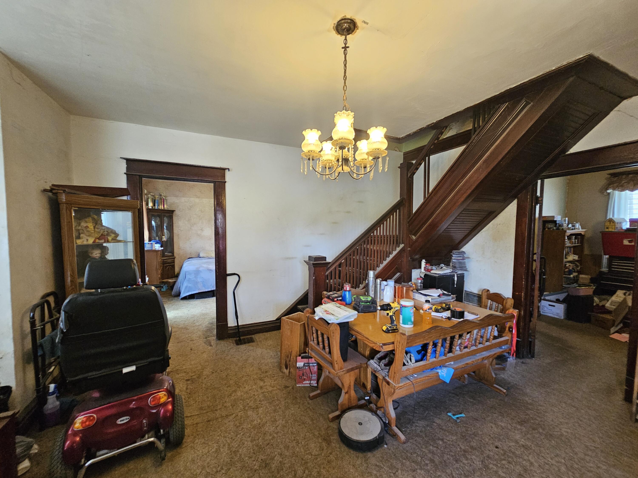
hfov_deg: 106.2
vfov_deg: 89.9
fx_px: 240
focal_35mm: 13
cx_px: 319
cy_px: 239
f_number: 2.2
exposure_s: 1/60
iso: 400
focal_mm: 2.2
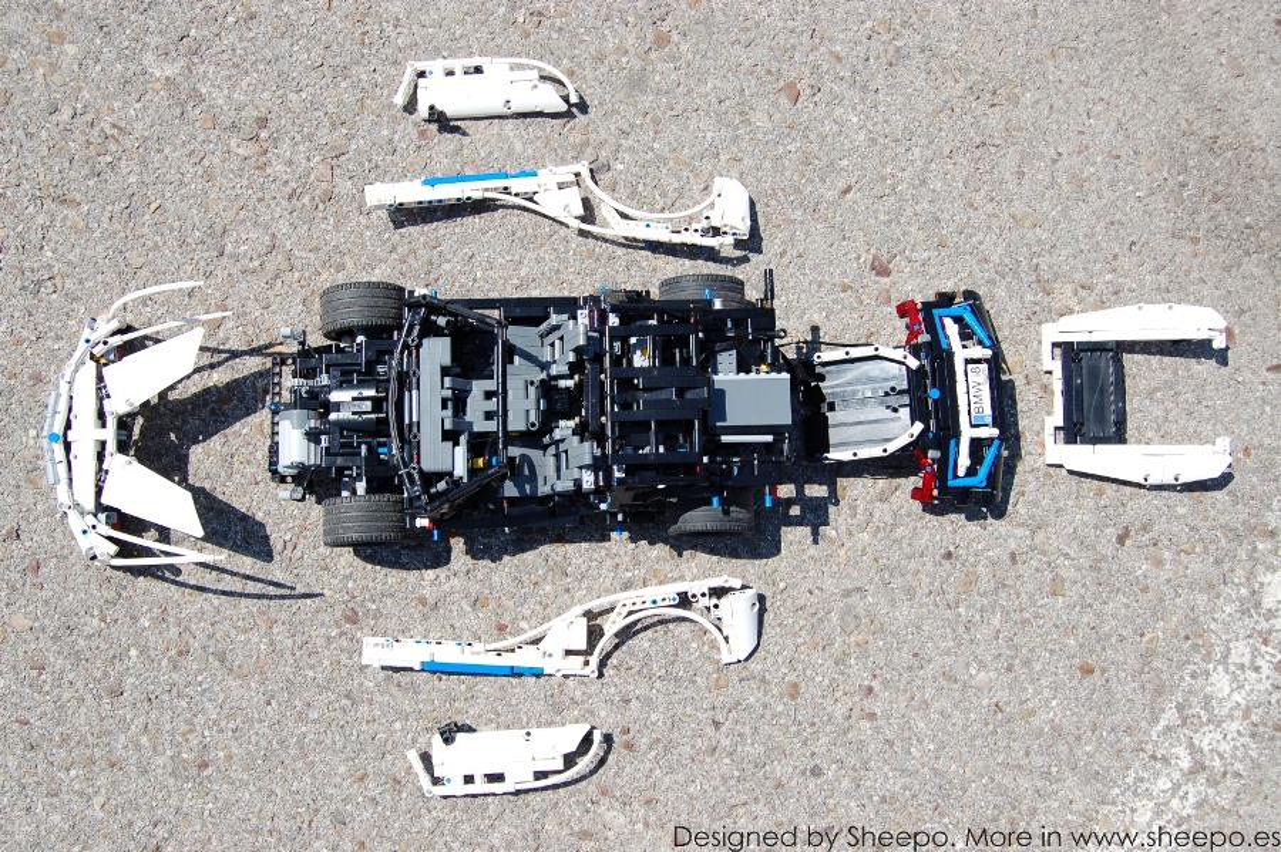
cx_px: 640
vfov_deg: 39.9
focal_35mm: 33
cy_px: 426
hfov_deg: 57.2
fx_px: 1174
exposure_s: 1/640
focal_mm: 22
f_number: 5.6
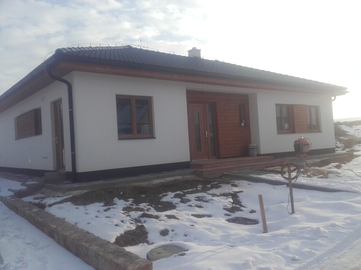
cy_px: 135
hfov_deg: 58.4
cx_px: 180
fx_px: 323
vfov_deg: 45.4
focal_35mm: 31
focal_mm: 3.3
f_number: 2.2
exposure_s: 1/744
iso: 50
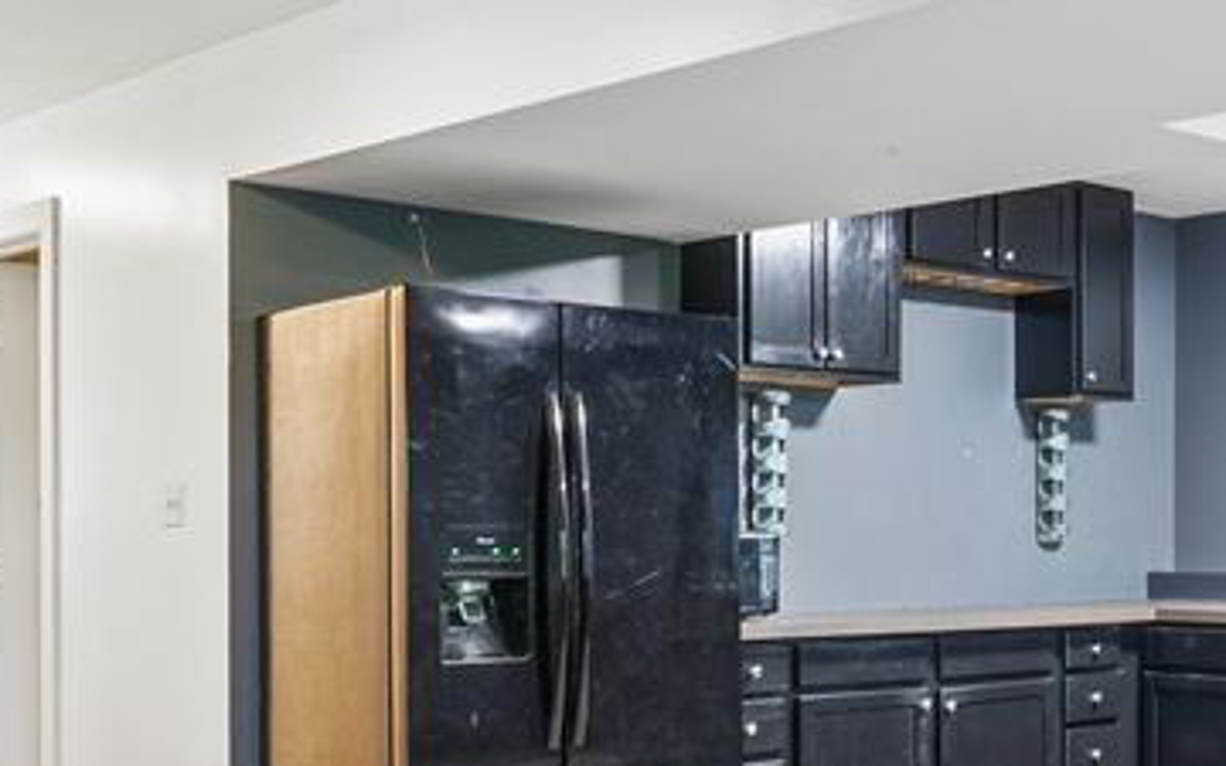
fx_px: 1938
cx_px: 1311
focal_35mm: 58
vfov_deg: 22.3
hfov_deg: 31.6
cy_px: 526
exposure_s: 1/1.25
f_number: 10
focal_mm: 16
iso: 400
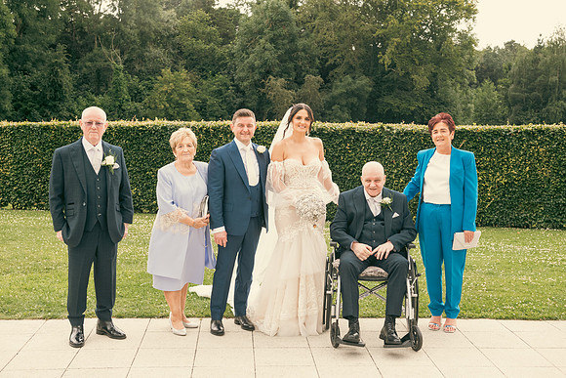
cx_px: 283
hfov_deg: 41.1
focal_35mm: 48
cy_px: 189
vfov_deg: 28.1
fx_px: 755
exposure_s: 1/200
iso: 320
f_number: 6.3
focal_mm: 48
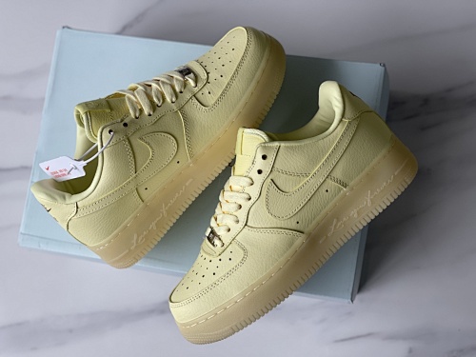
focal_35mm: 64
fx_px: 880
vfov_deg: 22.9
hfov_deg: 30.3
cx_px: 238
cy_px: 178
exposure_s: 1/121
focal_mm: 7.5
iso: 64
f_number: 2.2
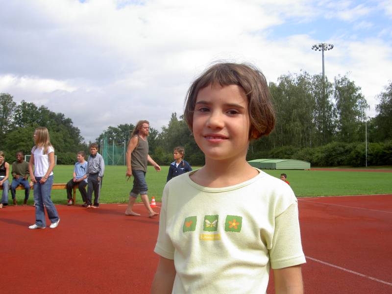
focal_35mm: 39
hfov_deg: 47.9
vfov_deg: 36.8
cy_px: 147
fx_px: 442
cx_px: 196
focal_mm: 8
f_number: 4.7
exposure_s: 1/250
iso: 100
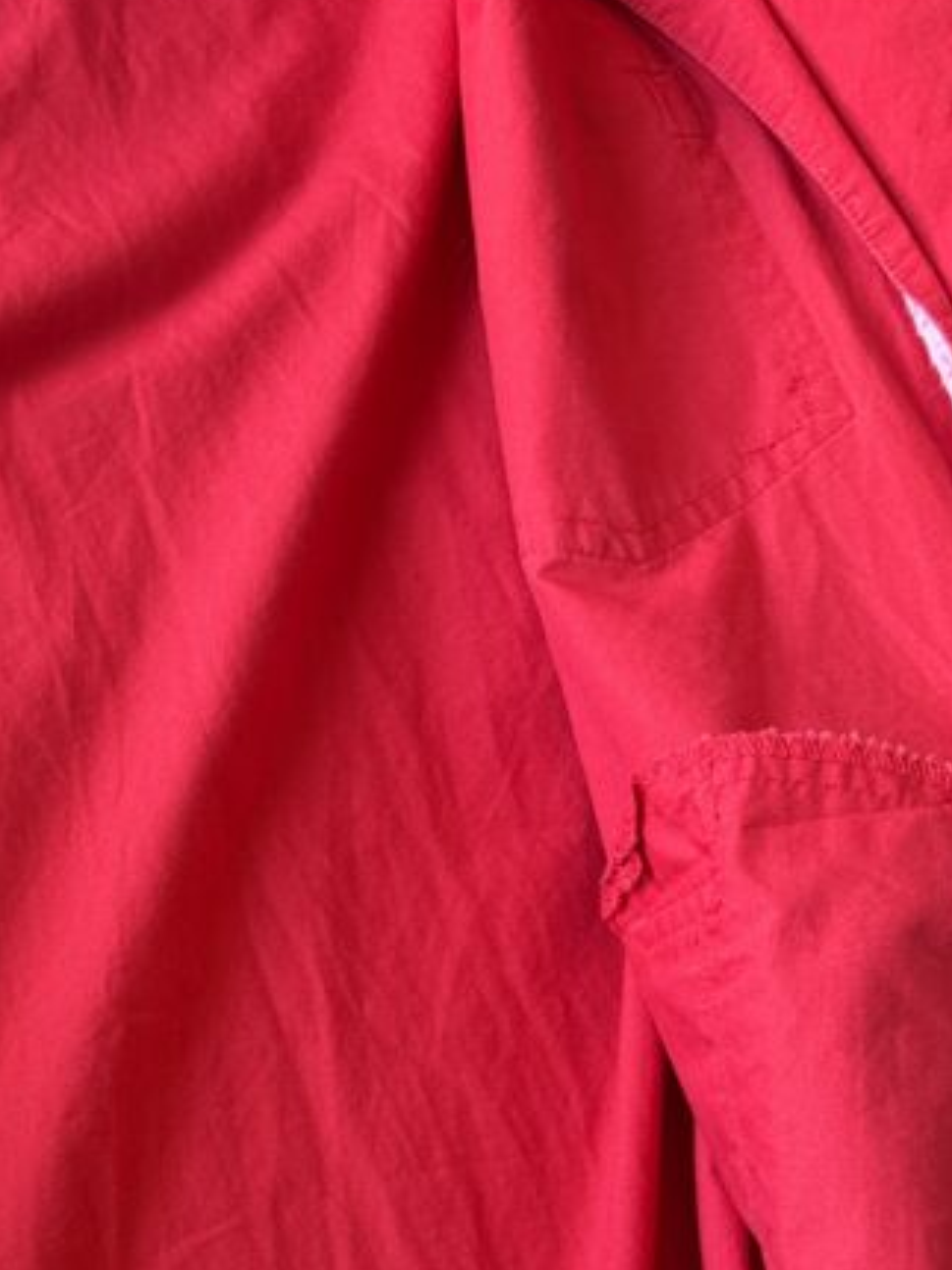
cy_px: 1040
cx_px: -77
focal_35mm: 57
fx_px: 2091
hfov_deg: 24.1
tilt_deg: -77.2
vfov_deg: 32.7
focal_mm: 6.76
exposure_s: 1/105
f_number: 1.78
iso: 200
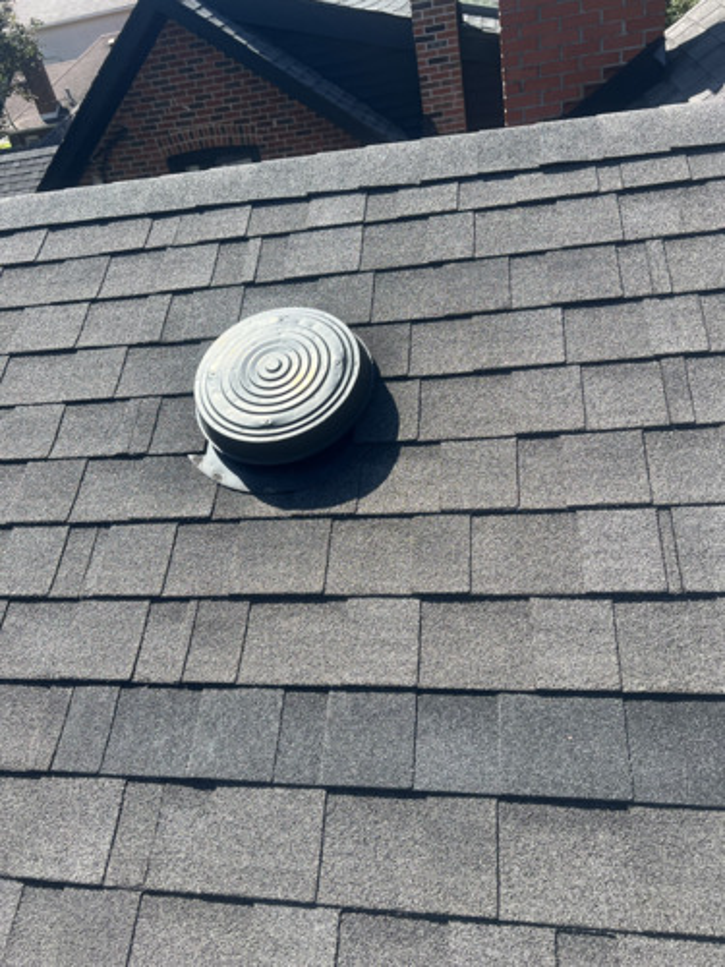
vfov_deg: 67.3
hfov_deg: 53.1
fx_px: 726
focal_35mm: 26
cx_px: 362
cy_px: 484
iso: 50
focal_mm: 5.7
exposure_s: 1/1344
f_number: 1.5
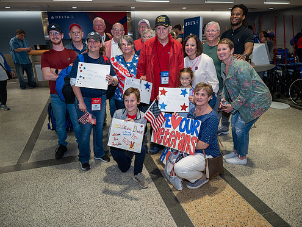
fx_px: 236
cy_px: 113
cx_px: 152
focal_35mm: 27
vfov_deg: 51.4
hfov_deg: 65.3
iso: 800
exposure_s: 1/50
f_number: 4.5
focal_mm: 24
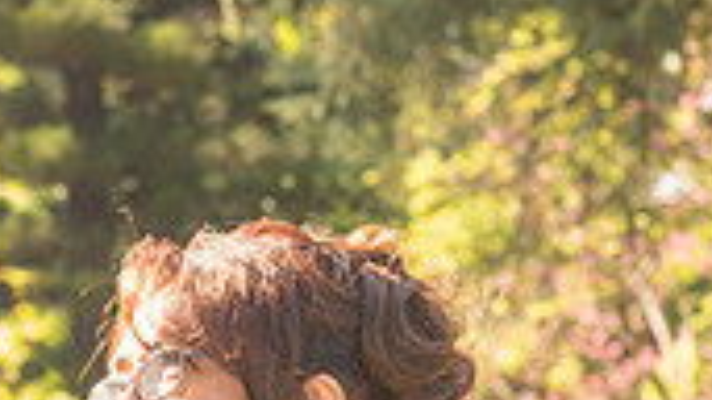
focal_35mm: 199
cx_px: 42
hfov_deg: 10.8
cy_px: 590
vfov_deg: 6.0
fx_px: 3755
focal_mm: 56
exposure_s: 1/250
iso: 200
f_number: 5.6
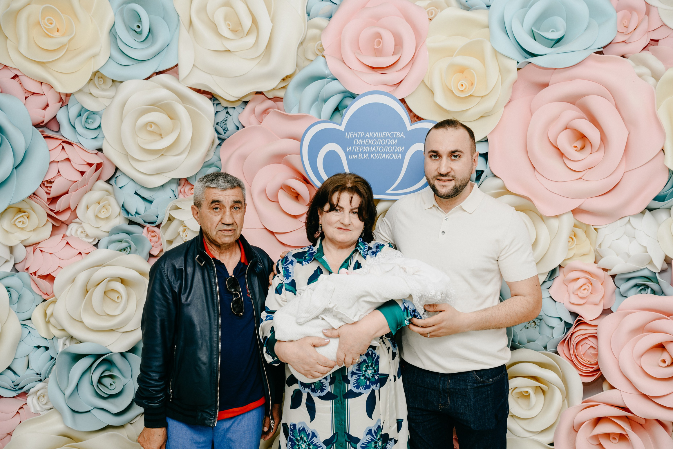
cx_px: 351
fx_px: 598
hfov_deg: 58.7
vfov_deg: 41.1
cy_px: 247
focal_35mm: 32
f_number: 4.5
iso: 100
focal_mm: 29
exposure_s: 1/160
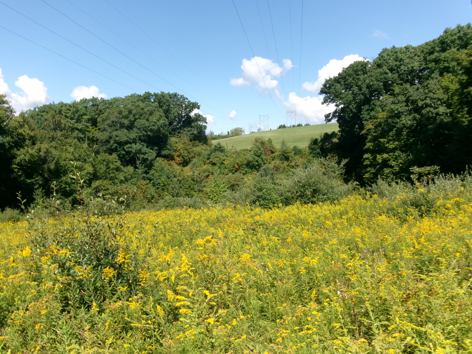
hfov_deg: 63.4
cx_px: 236
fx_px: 382
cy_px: 177
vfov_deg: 49.7
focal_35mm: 28
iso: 100
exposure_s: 1/90
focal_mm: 5.1
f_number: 10.8
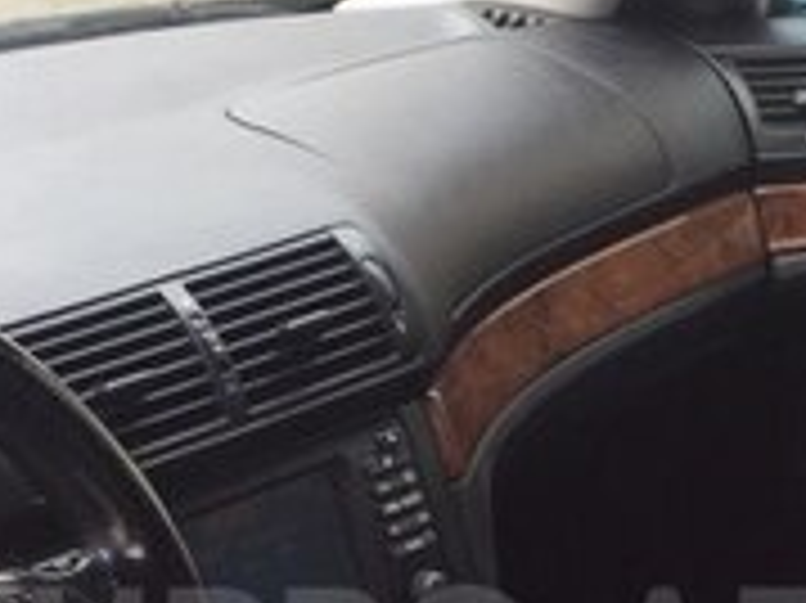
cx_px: 378
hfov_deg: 18.4
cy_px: 655
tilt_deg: -24.5
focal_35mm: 107
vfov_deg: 13.6
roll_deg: +0.9
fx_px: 2490
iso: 50
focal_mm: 4.15
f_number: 2.2
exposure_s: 1/100
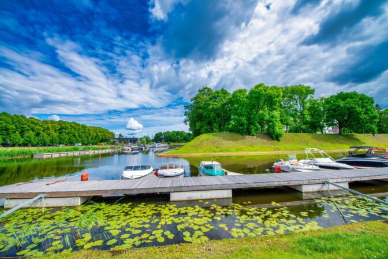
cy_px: 130
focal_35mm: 14
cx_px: 194
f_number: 5.6
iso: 100
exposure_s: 1/500
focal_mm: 14
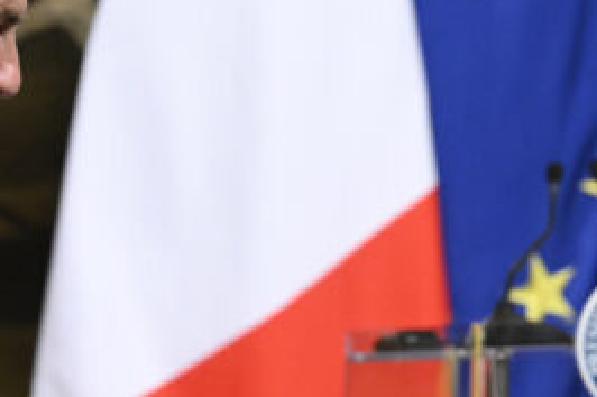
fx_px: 4806
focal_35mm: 290
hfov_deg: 7.1
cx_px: 74
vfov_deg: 4.7
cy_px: 313
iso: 3200
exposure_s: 1/500
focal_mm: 100
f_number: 4
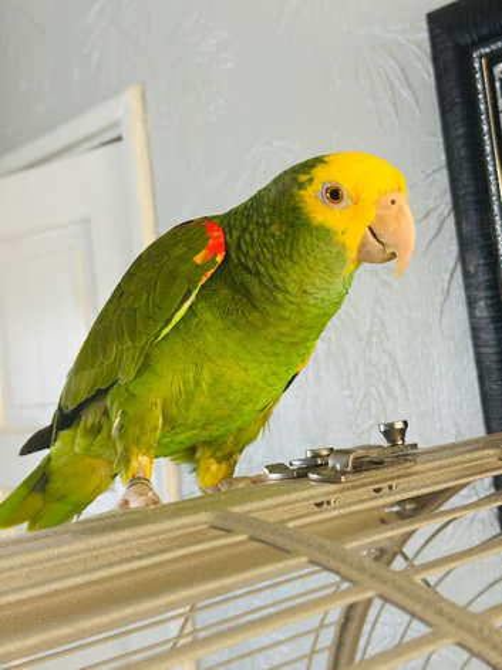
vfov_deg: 39.7
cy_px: 335
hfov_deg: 30.3
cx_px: 251
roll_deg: +6.1
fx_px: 929
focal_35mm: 48
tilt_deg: +2.1
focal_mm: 6.76
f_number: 1.78
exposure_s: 1/60
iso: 160
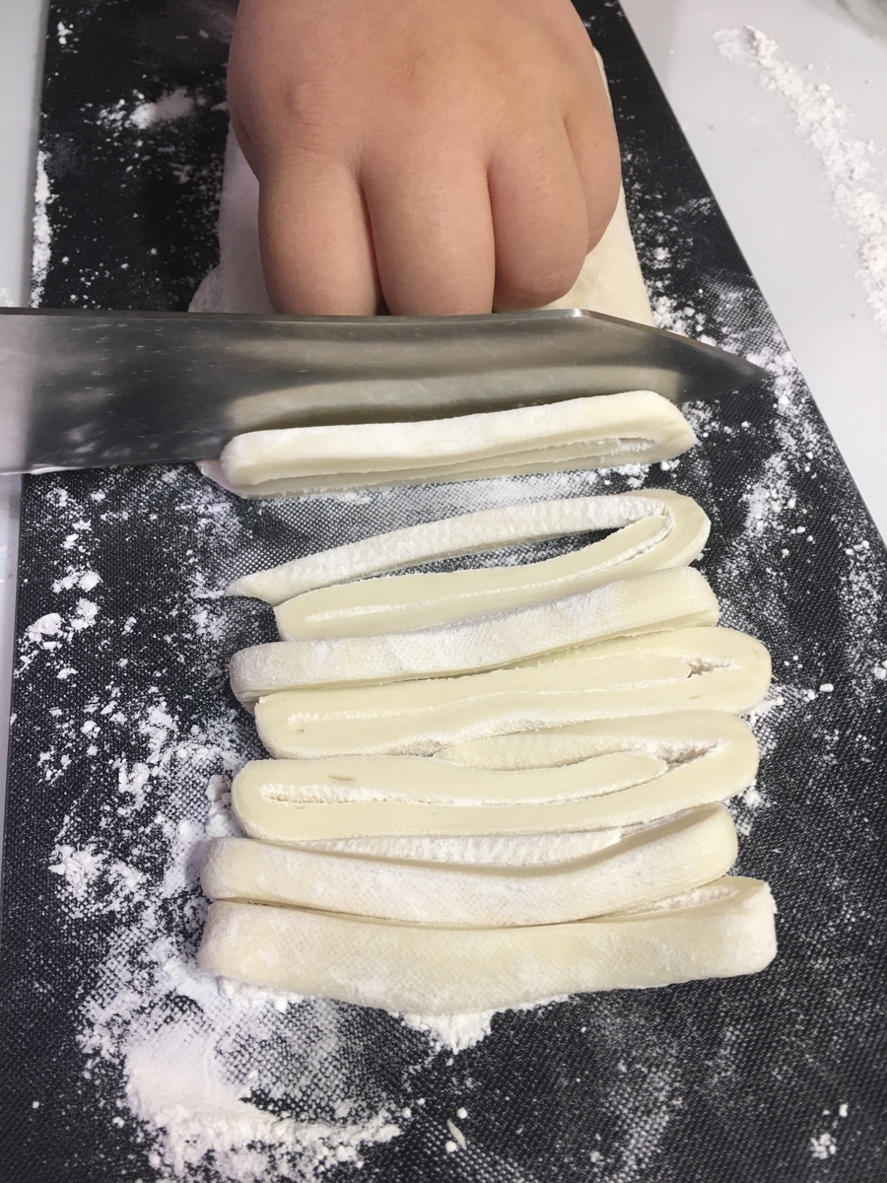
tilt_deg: -57.5
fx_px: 991
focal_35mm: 29
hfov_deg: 48.2
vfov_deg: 61.7
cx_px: 444
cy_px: 592
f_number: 2.2
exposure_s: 1/15
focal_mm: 4.15
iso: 32
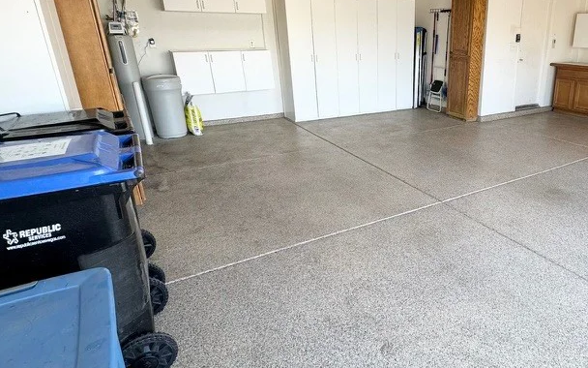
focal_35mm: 25
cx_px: 418
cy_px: 181
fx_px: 401
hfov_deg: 69.2
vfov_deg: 49.3
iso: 40
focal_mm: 2.22
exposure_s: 1/136
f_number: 2.2
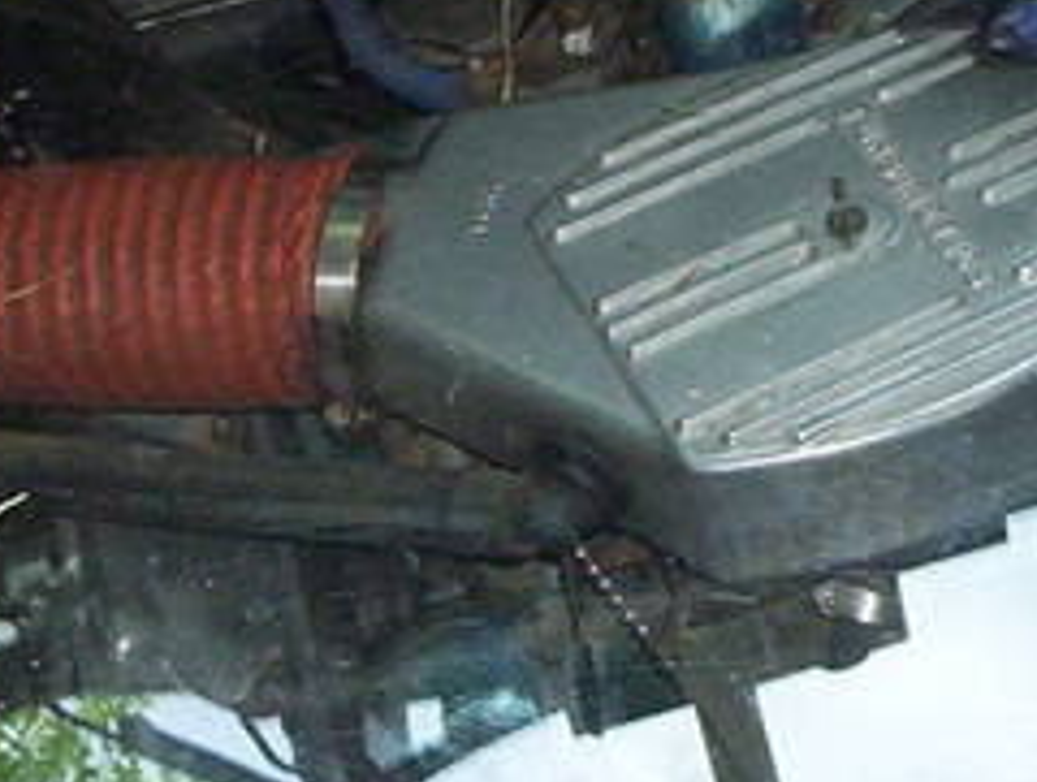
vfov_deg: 11.6
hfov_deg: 15.3
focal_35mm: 128
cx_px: 717
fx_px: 3842
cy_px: 287
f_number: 4.5
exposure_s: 1/60
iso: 140
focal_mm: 4.99
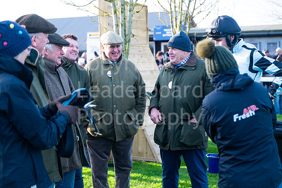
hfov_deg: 28.9
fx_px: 548
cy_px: 94
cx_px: 141
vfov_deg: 19.4
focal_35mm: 70
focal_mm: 70
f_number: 3.5
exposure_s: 1/500
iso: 320
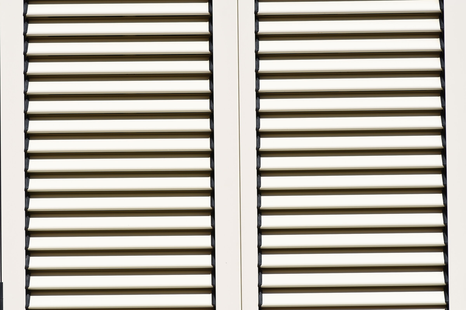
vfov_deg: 9.1
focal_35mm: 150
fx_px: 1942
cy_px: 155
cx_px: 233
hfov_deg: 13.7
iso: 100
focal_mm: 100
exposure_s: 1/1000
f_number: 5.6
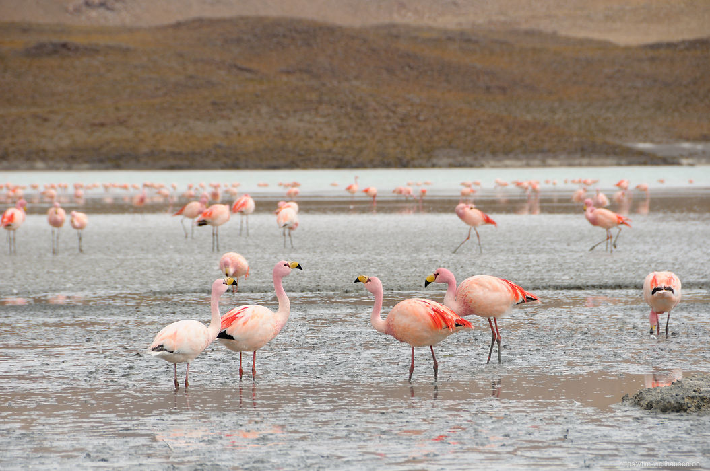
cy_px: 236
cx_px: 355
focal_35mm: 300
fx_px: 5909
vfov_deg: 4.6
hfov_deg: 6.9
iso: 200
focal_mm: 200
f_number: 9
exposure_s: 1/320
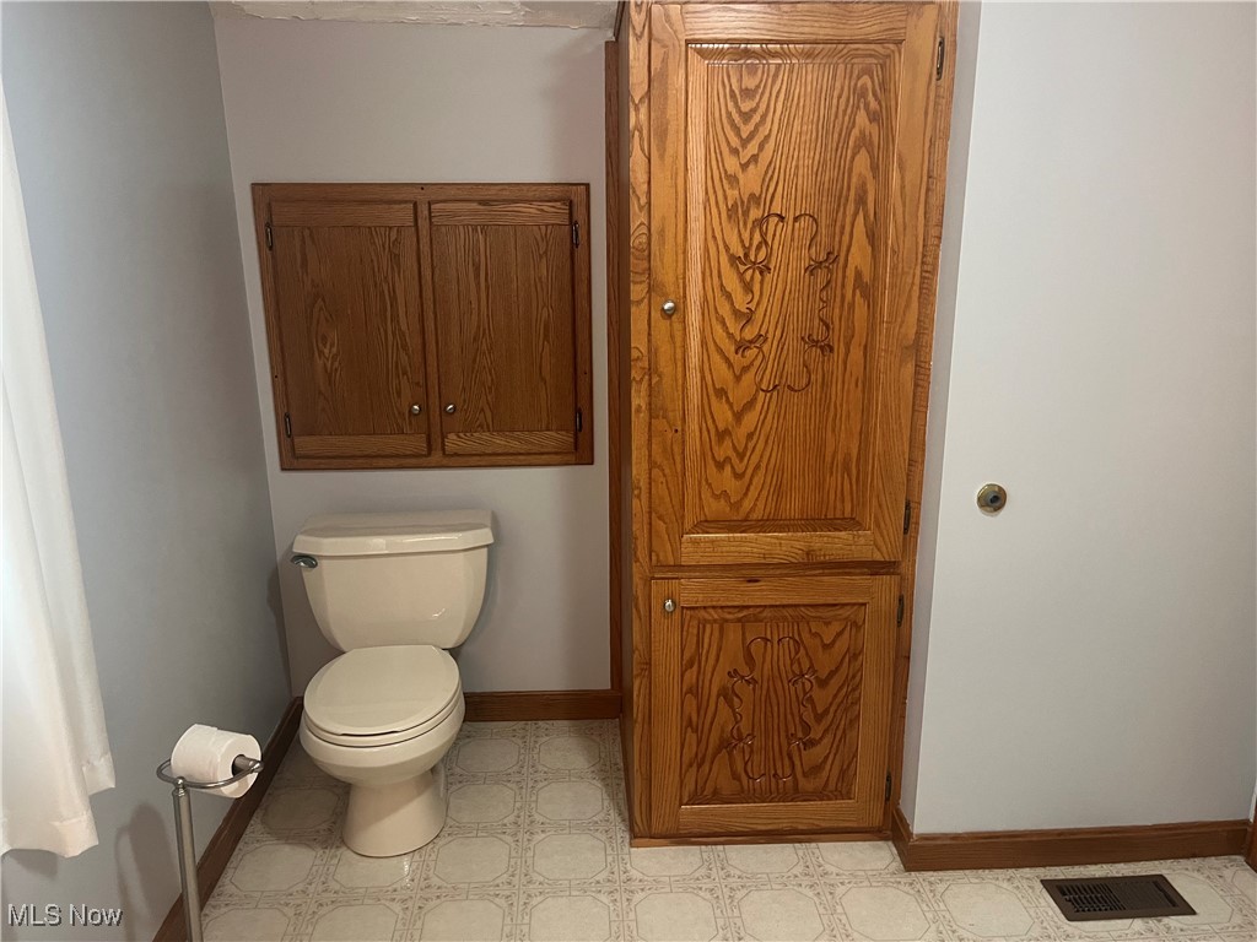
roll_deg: +0.6
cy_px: 471
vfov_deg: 53.1
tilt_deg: -15.4
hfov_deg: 67.3
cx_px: 628
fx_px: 944
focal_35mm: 26
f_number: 1.6
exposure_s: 1/60
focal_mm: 5.1
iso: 250
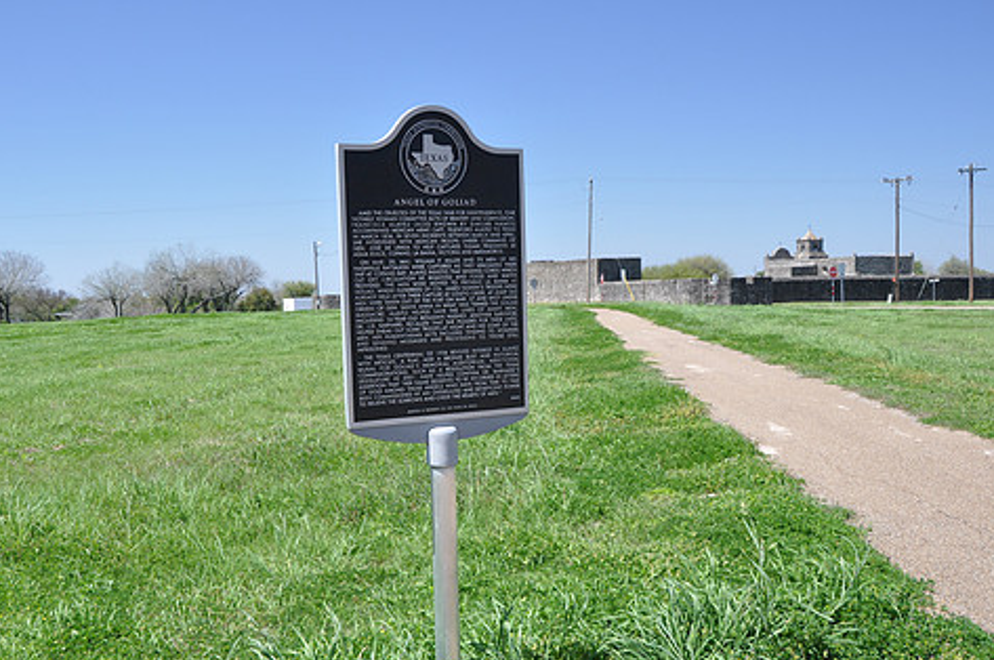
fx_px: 1065
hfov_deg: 49.9
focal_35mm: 39
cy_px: 386
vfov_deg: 34.4
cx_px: 439
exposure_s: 1/80
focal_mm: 21
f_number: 9
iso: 200
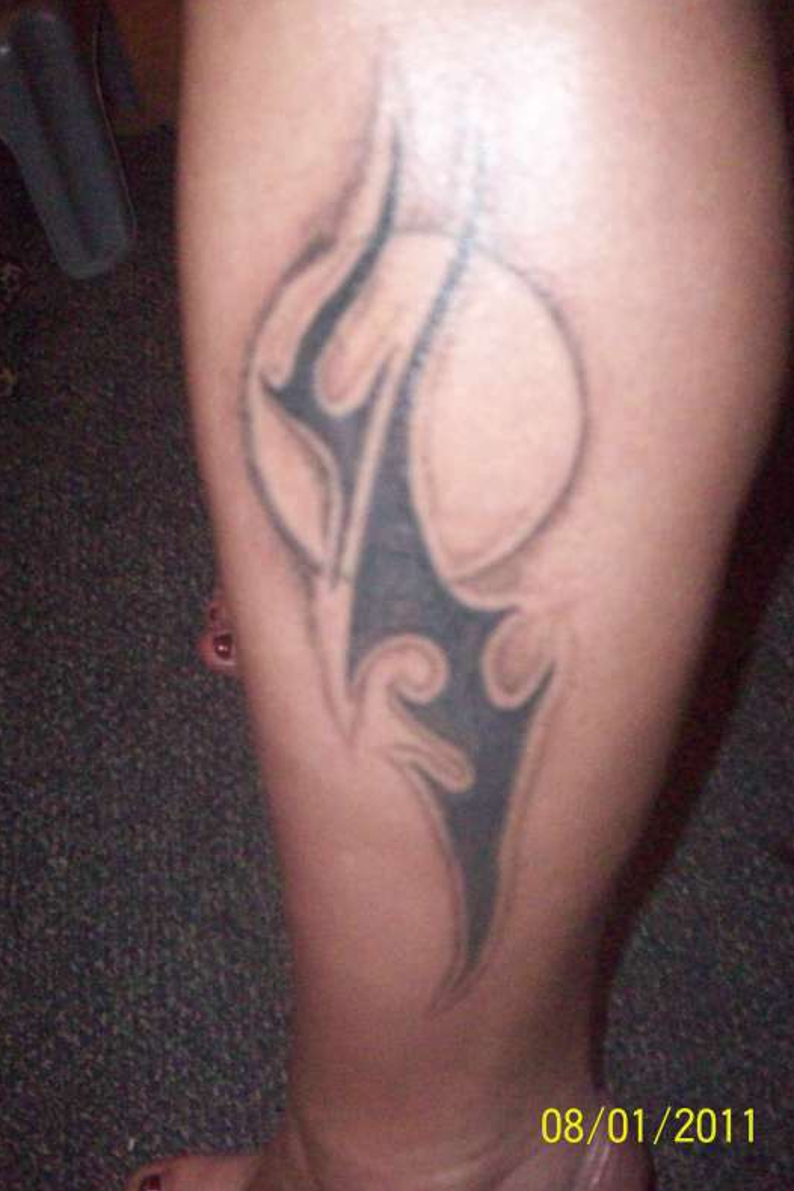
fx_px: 1290
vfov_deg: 49.6
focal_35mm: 39
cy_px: 601
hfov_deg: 34.2
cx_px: 400
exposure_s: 1/64
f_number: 2.8
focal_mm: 6.2
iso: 800
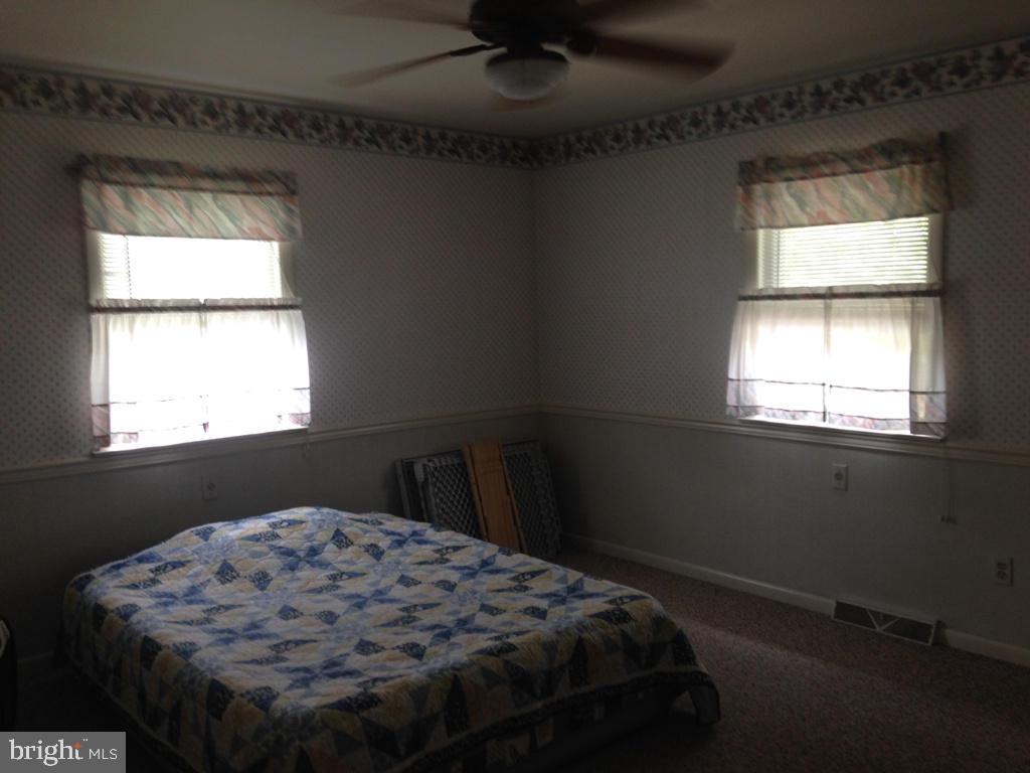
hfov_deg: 55.4
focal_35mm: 33
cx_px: 515
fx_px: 982
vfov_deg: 42.9
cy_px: 386
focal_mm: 4.12
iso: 50
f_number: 2.4
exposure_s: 1/24
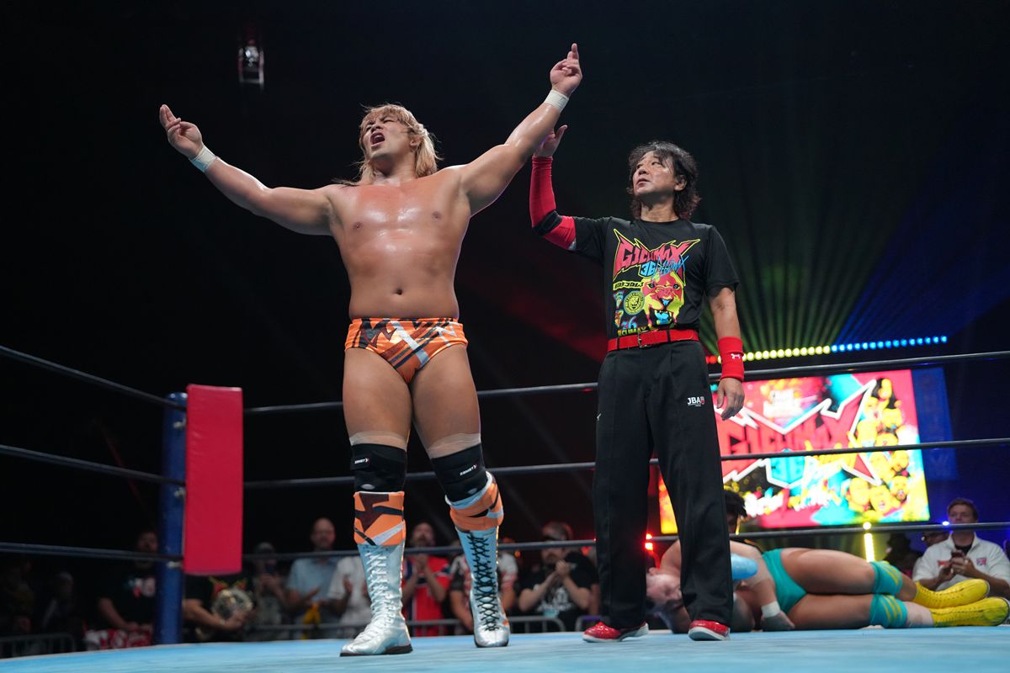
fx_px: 1094
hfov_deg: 49.6
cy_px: 336
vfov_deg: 34.2
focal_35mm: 39
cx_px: 505
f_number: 2.2
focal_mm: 39
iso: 3200
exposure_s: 1/1600
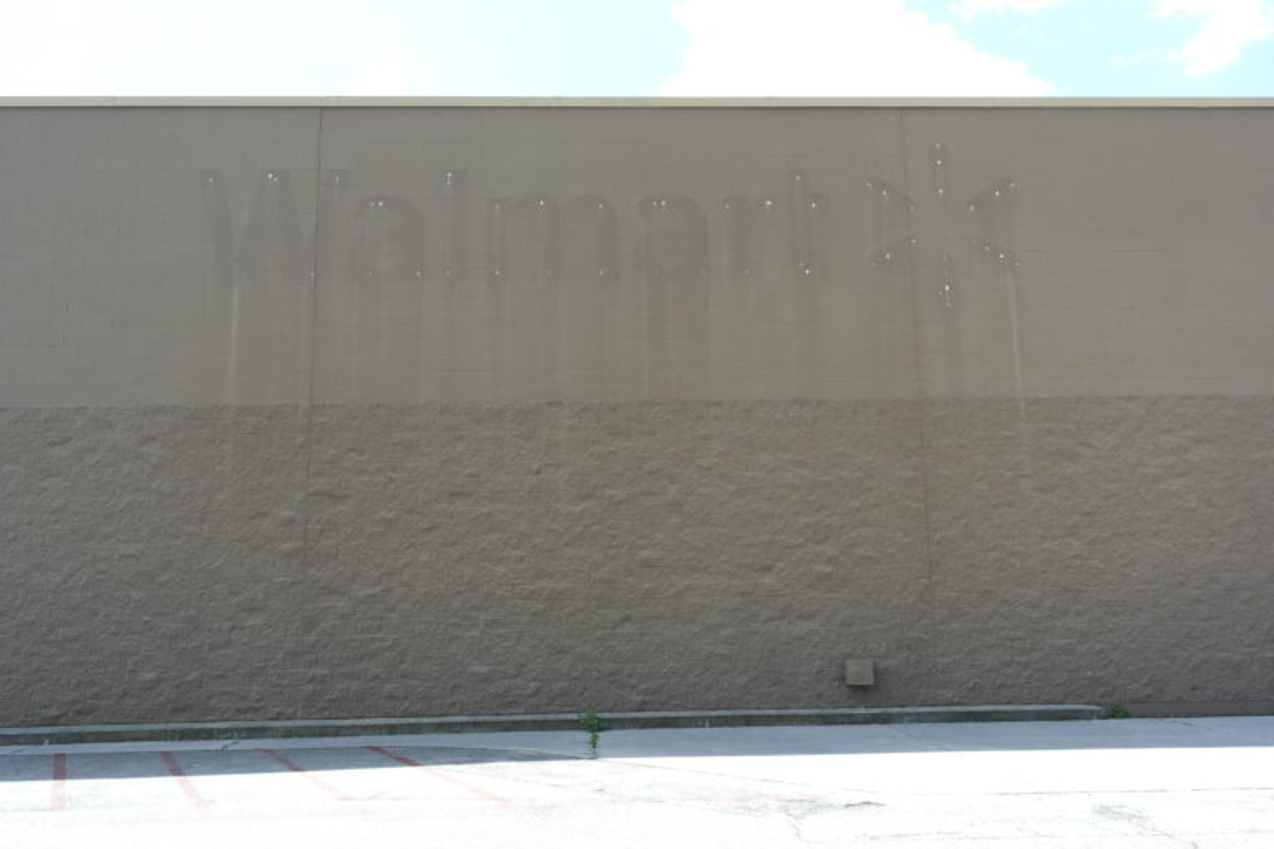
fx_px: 1062
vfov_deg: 43.6
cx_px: 637
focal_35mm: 30
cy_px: 424
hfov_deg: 61.9
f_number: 5.6
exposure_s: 1/200
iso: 100
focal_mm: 20
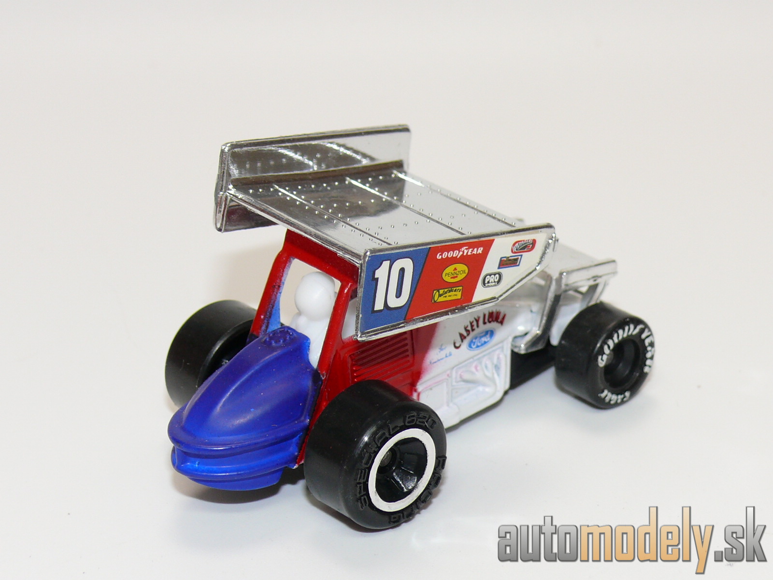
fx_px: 2166
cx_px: 386
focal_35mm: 97
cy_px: 290
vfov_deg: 15.2
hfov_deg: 20.2
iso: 100
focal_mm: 13
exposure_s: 1/30
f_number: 4
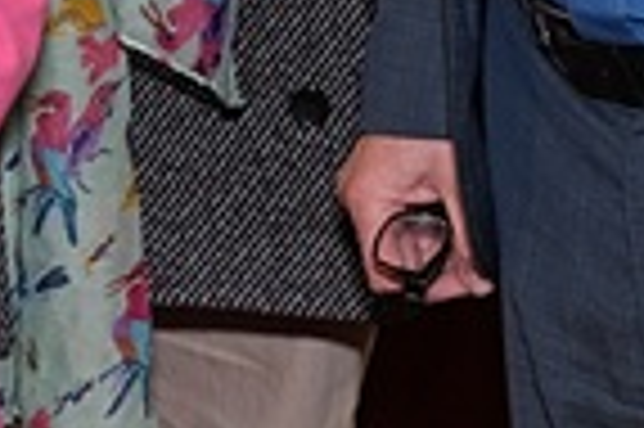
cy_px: -365
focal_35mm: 208
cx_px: -649
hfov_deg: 9.3
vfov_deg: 6.4
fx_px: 3717
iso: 400
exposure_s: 1/30
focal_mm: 21.4
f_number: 4.5
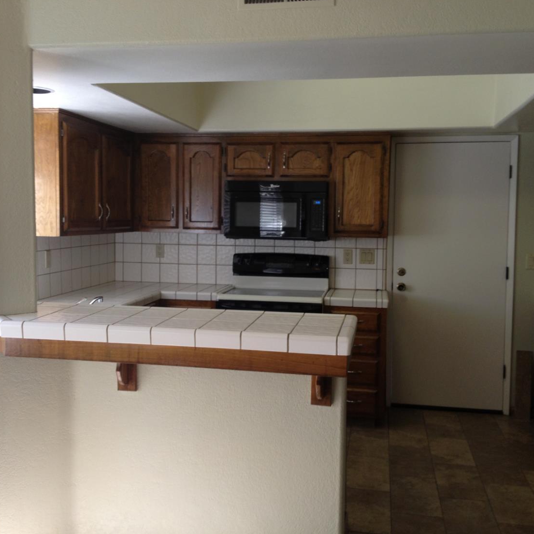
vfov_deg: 40.0
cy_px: 266
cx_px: 249
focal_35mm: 42
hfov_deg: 40.0
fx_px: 733
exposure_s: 1/30
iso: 64
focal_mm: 4.28
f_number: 2.4
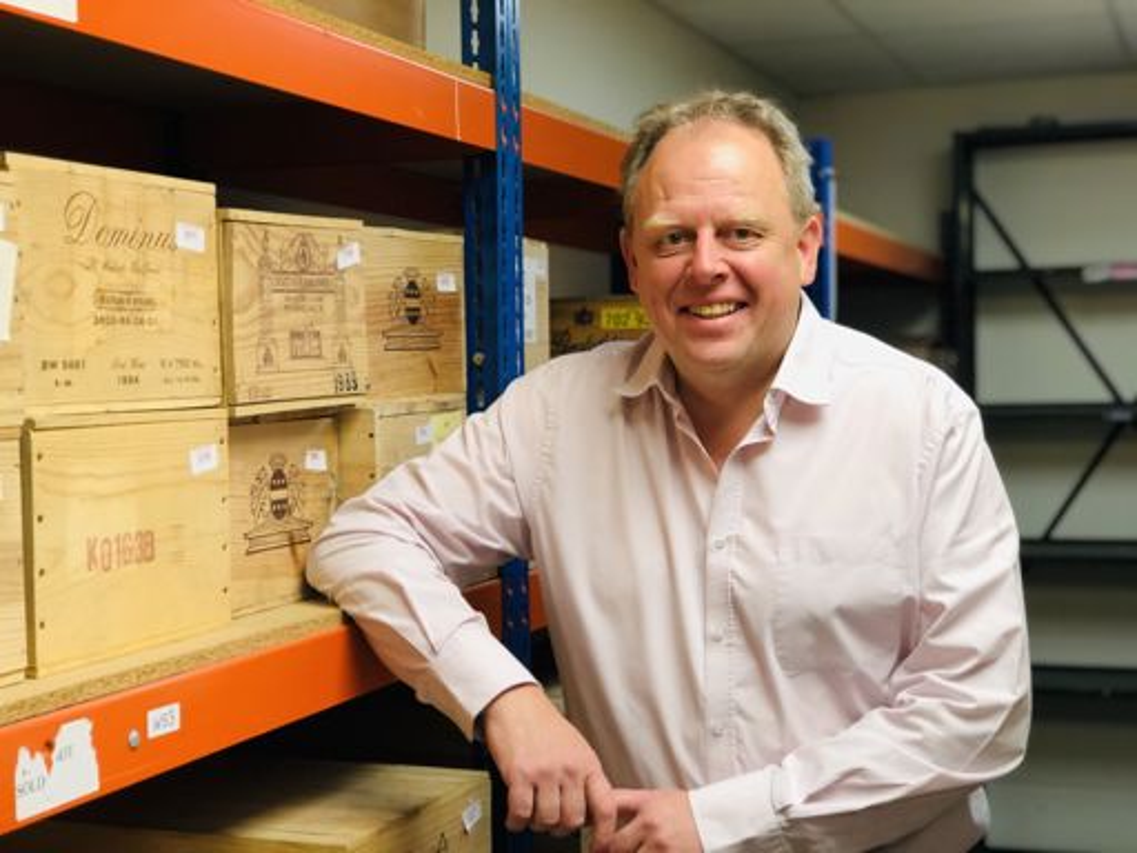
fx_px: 1872
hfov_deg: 33.8
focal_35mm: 57
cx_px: 568
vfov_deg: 25.7
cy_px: 426
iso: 125
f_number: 2.8
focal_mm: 6.6
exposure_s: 1/33
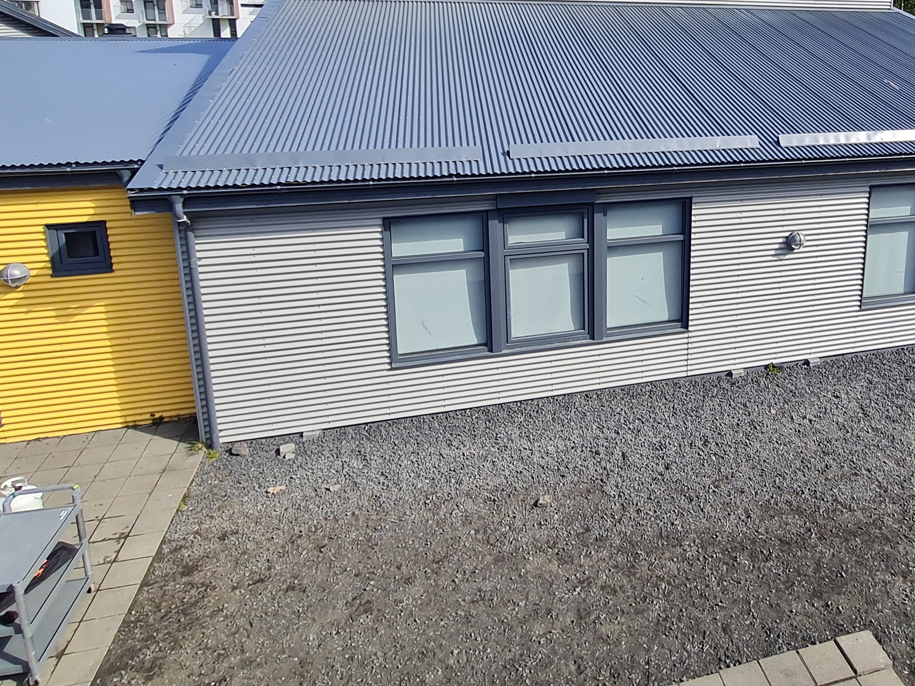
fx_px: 661
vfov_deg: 51.6
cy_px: 143
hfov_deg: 66.8
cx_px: 637
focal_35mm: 25
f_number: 2.2
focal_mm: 1.74
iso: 40
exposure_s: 1/1176
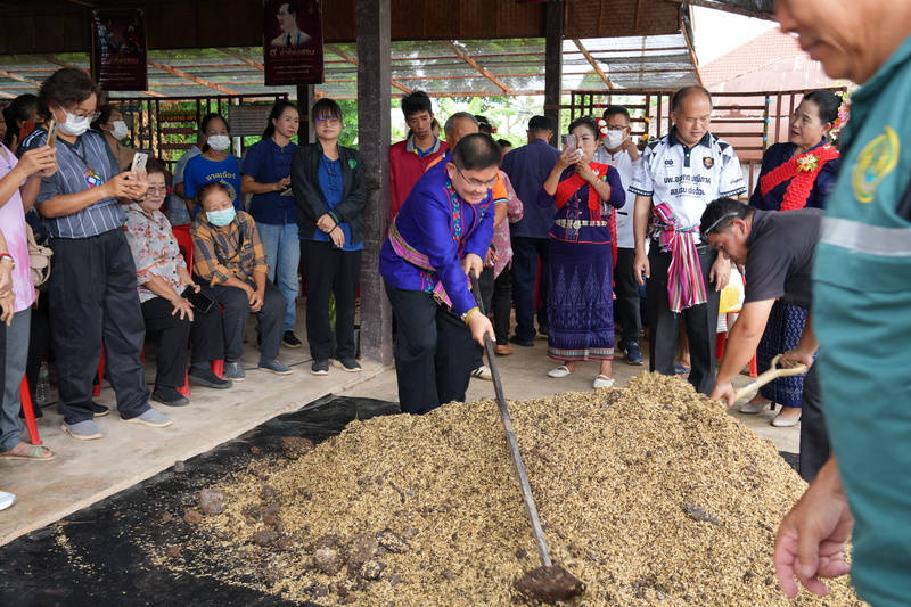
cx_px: 456
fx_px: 873
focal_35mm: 34
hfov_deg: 55.1
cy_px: 304
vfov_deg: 38.3
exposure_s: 1/60
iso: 100
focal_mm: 23
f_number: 5
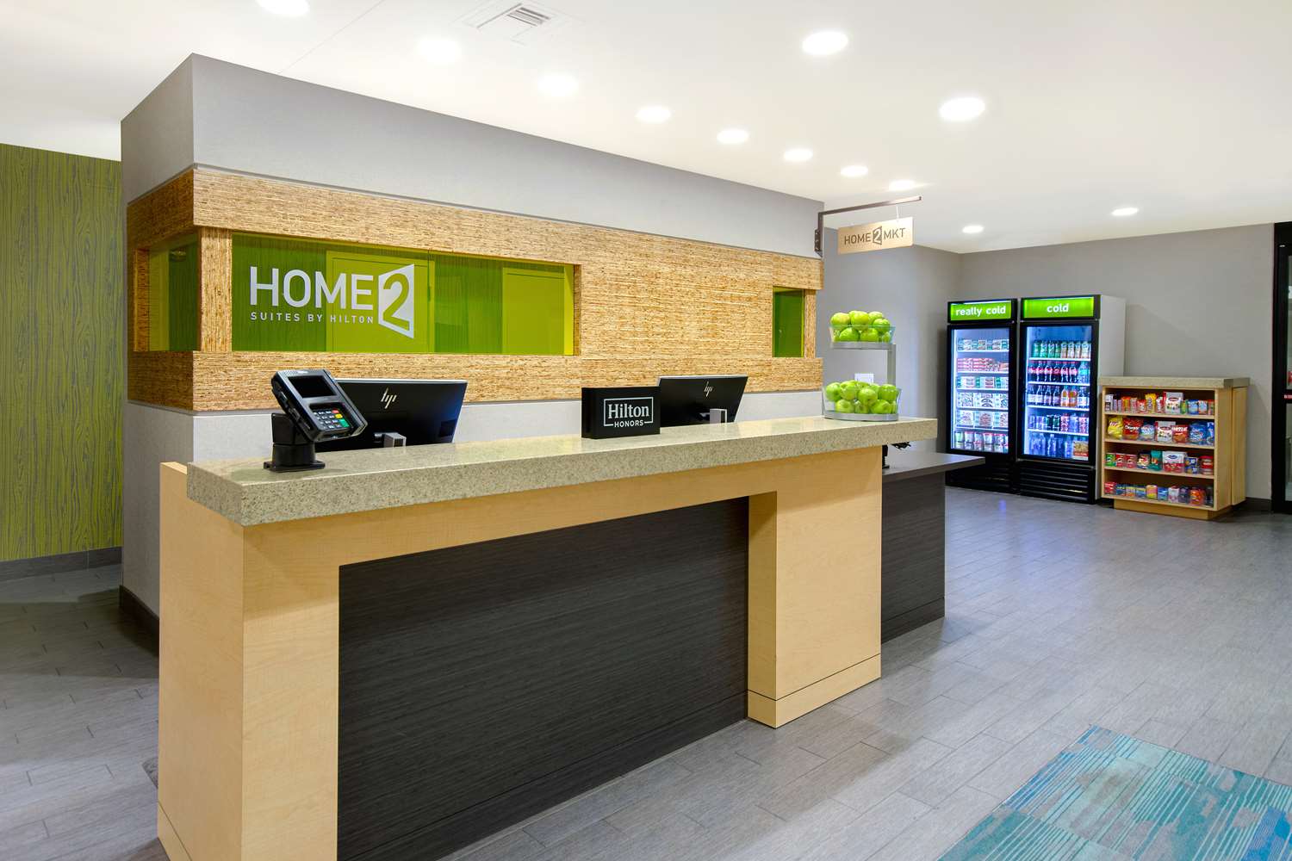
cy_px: 430
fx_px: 754
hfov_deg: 81.2
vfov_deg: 59.5
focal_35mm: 21
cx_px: 646
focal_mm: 14
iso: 250
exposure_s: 1/4
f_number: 7.1
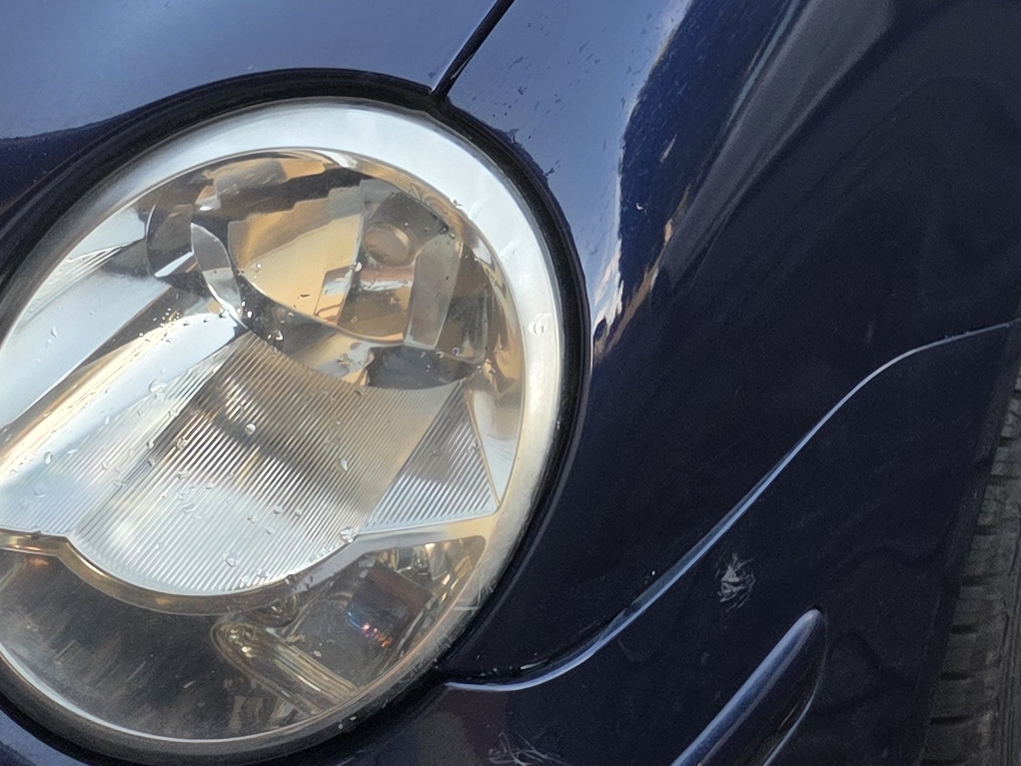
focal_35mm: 90
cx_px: 1190
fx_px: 2655
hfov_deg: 20.5
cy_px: -175
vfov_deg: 15.7
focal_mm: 6.25
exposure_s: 1/180
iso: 40
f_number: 1.7
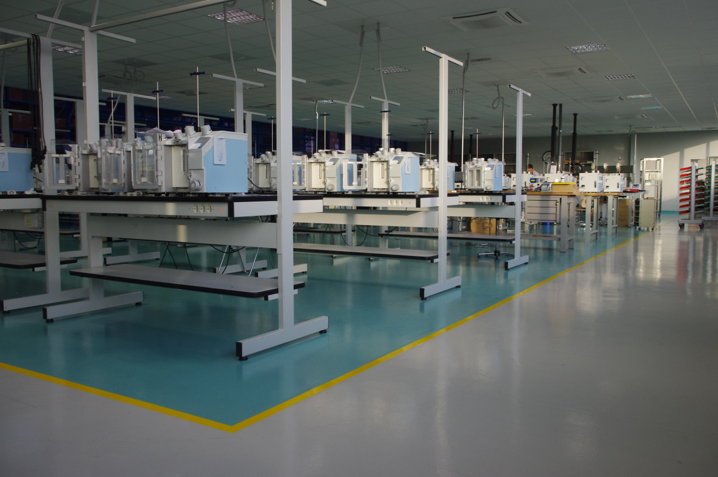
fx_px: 598
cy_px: 238
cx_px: 359
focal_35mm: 30
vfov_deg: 43.5
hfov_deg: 62.0
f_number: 9
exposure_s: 1/50
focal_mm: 20
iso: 400
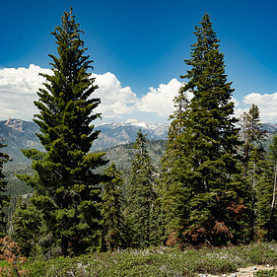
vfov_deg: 26.8
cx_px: 138
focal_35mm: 64
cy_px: 179
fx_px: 579
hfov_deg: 26.9
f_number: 11
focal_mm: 47
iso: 800
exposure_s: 1/400
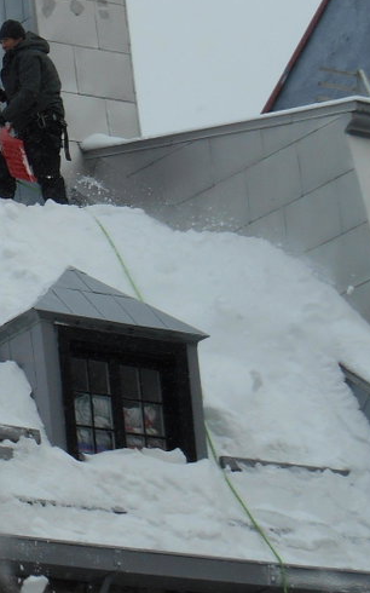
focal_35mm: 239
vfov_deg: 8.8
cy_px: 238
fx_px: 3858
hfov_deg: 5.4
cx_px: -262
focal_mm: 16.4
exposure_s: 1/400
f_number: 4.9
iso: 80
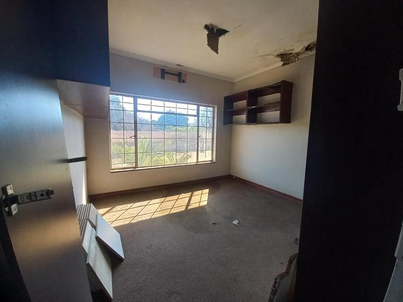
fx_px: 151
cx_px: 202
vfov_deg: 89.9
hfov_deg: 106.2
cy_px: 151
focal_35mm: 13
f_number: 2.2
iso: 40
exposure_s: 1/113
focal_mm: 1.42
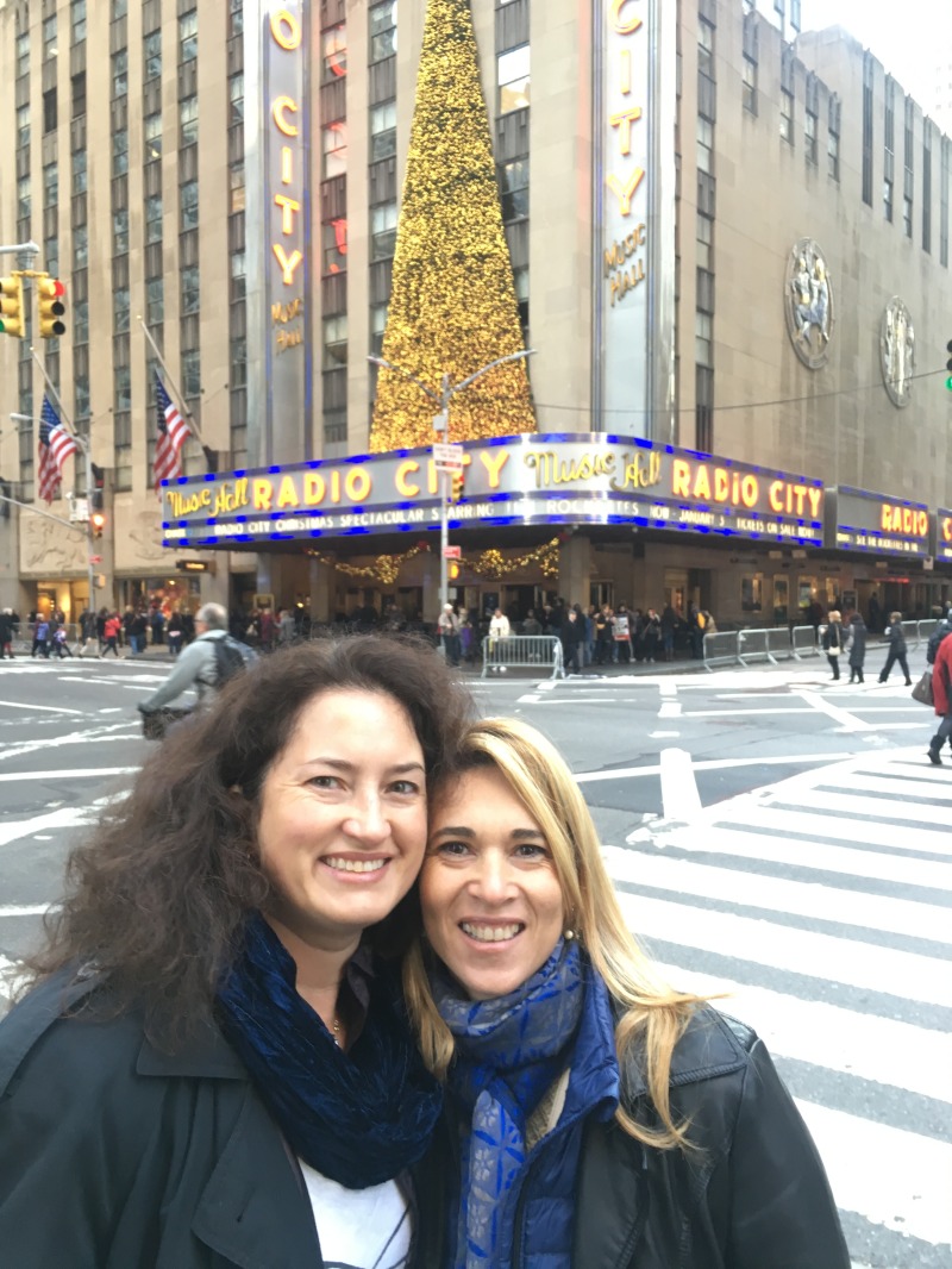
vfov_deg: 61.6
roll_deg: +1.5
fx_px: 1063
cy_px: 634
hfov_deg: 48.2
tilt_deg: +0.5
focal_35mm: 29
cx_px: 476
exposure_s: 1/30
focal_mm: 4.15
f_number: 2.2
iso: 64
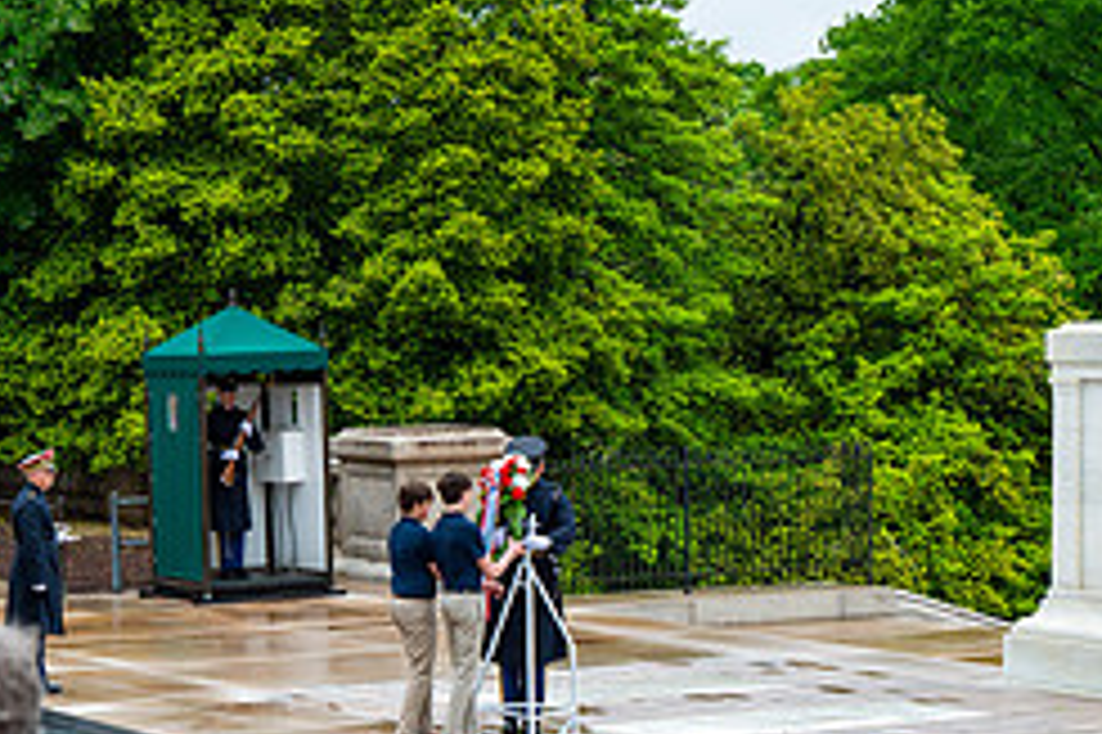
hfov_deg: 18.1
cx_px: 352
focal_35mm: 113
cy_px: 535
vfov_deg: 12.1
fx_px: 3457
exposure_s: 1/100
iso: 110
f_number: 6.3
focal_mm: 45
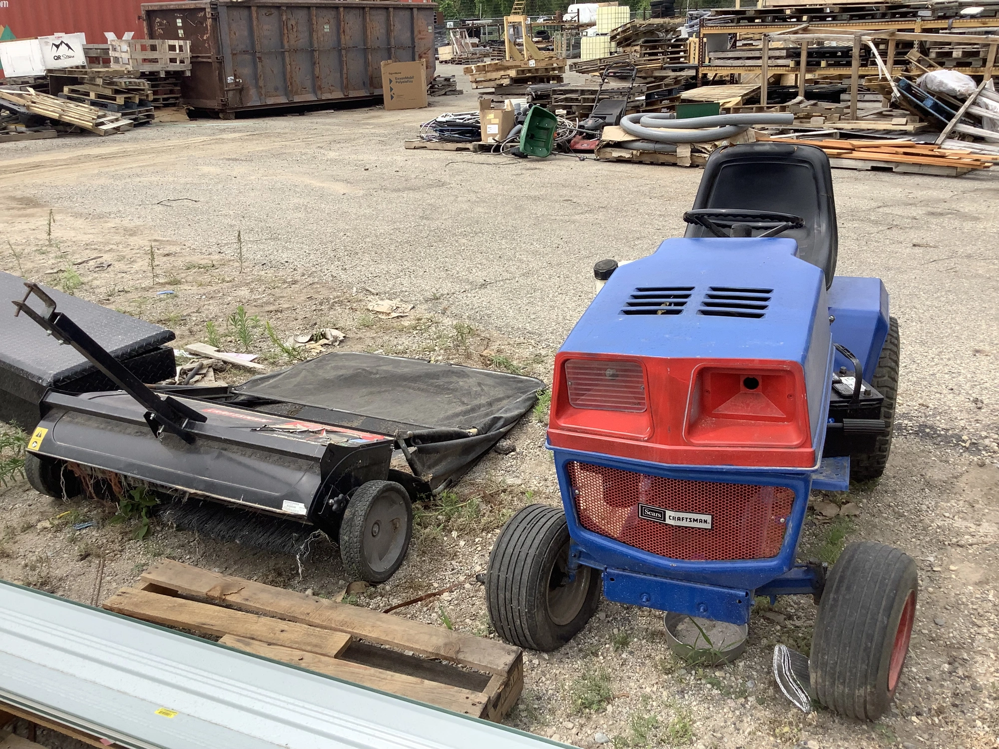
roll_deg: +3.1
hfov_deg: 58.4
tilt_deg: -22.4
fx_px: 895
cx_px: 500
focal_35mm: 31
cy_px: 374
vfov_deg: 45.4
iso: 25
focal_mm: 3.3
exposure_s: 1/815
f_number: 2.4
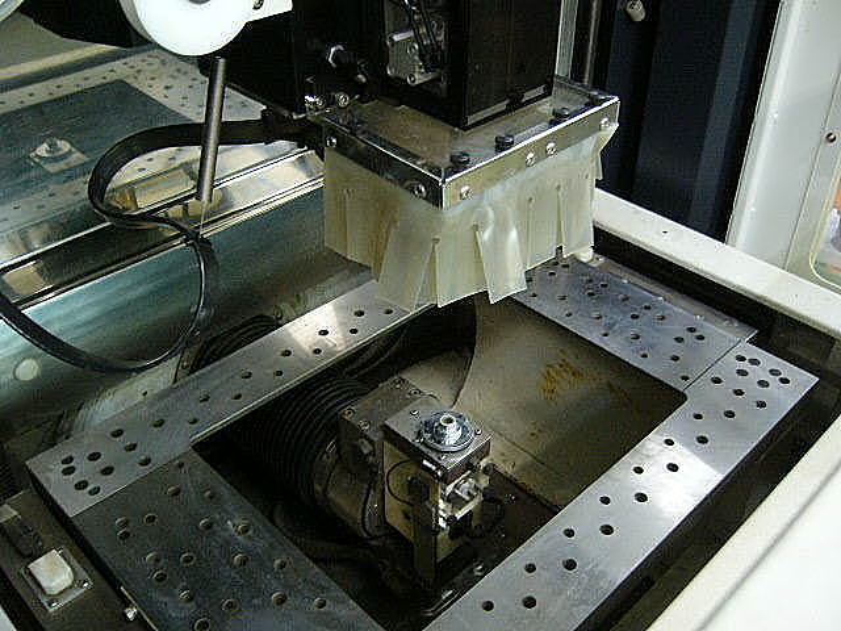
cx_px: 420
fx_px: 850
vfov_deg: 40.7
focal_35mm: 35
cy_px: 316
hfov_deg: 52.6
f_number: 2.8
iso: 200
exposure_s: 1/8
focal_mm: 5.8
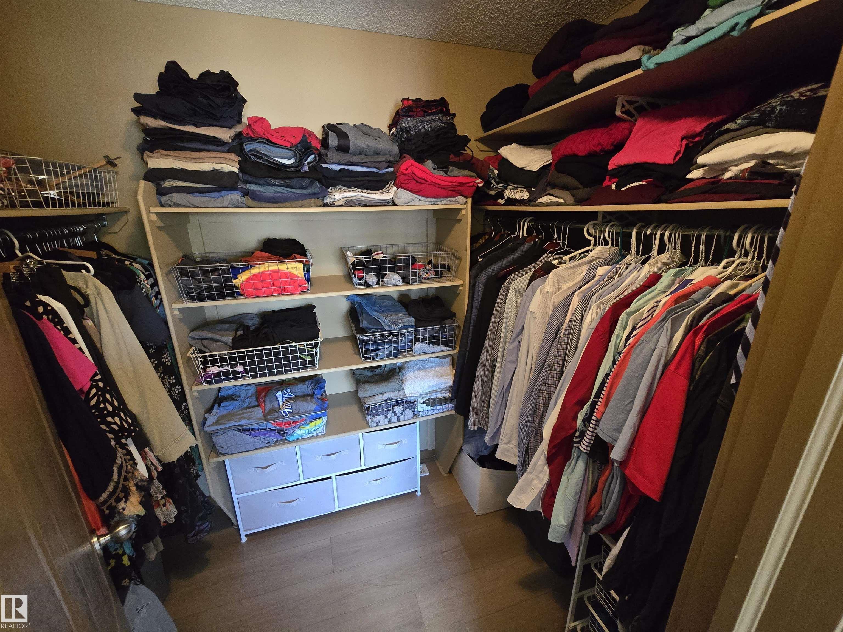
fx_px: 317
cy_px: 316
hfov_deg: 106.2
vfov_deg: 89.9
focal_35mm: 13
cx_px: 422
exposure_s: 1/60
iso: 1250
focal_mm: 2.2
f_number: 2.2
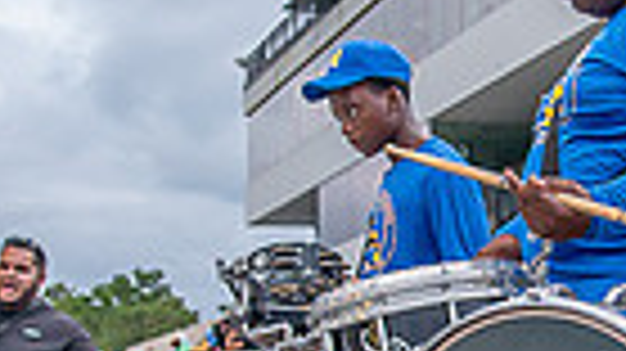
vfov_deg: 11.5
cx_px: 495
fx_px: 1742
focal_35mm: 105
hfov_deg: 20.2
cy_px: 279
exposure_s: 1/250
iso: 400
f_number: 4
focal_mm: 24
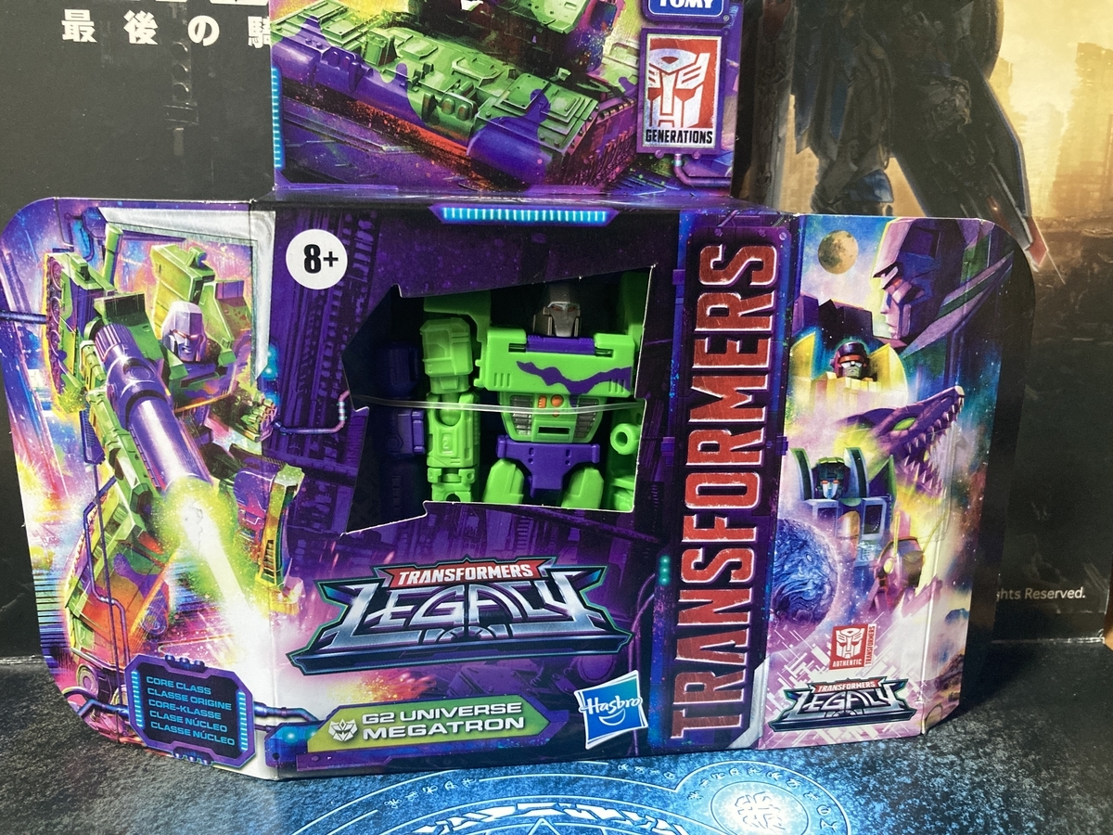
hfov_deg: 63.4
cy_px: 418
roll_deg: -1.3
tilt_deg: -12.8
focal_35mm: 28
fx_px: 900
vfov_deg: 49.7
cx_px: 556
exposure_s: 1/30
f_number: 1.8
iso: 400
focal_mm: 3.99
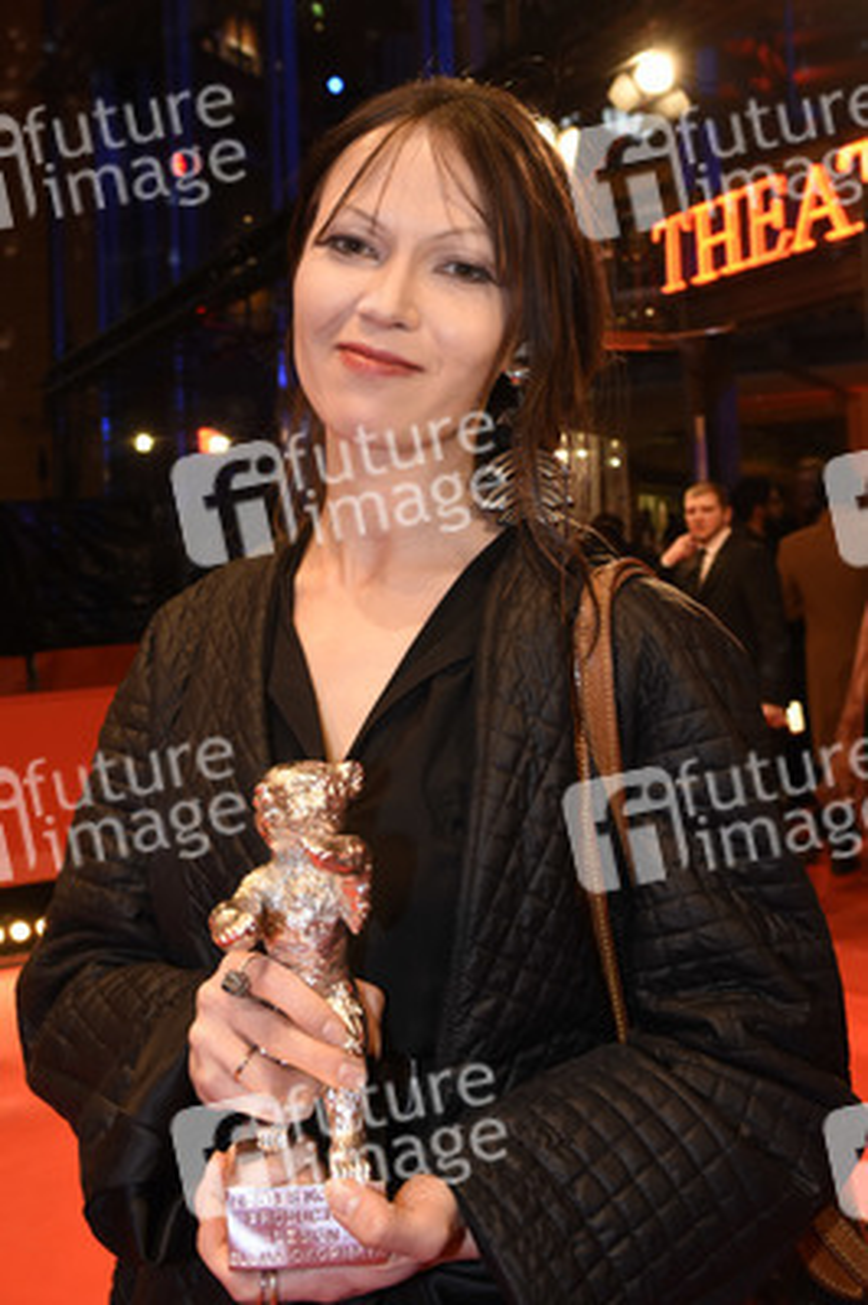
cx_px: 434
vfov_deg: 57.3
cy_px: 652
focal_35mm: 33
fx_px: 1195
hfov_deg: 39.9
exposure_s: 1/125
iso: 1250
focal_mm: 22
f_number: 5
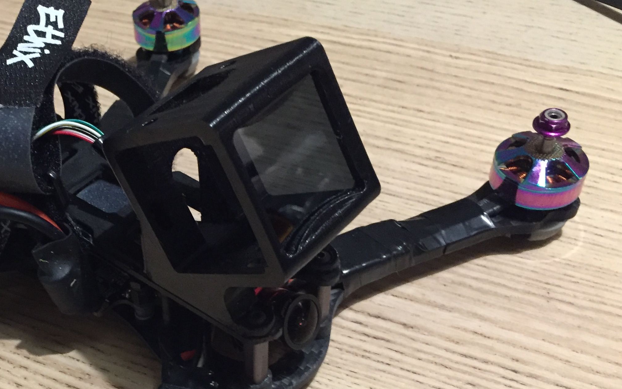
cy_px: 310
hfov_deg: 38.9
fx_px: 848
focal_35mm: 50
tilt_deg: -47.2
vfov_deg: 25.4
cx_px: 133
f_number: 2.2
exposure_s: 1/17
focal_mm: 4.15
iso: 250
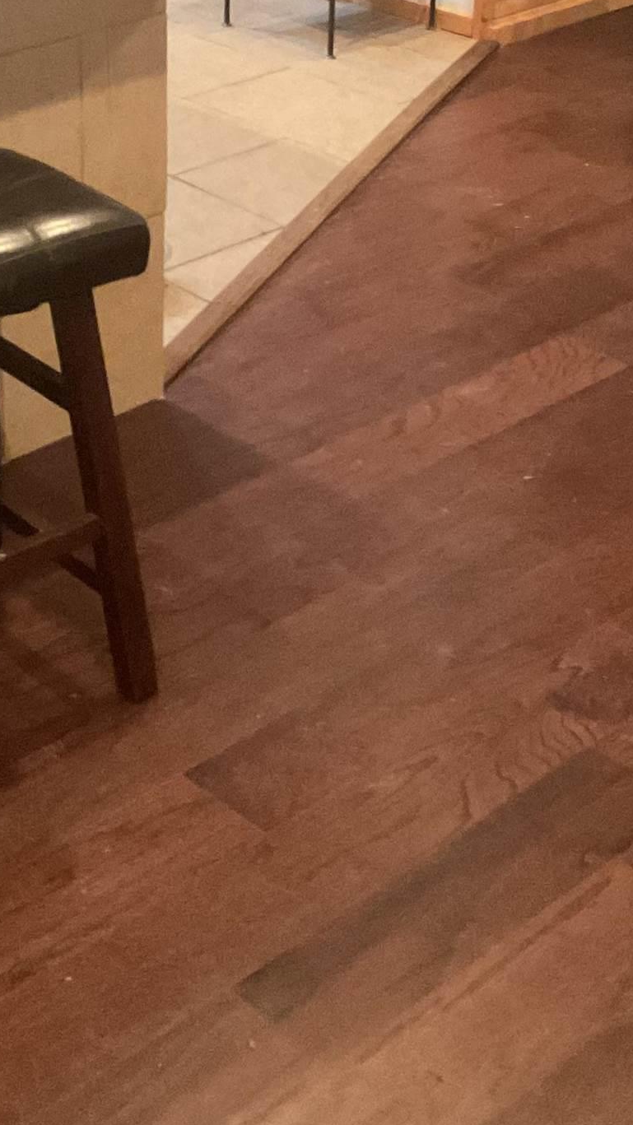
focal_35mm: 71
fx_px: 2118
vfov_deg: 29.2
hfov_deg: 17.0
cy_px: 245
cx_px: 227
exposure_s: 1/24
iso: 500
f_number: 1.8
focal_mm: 3
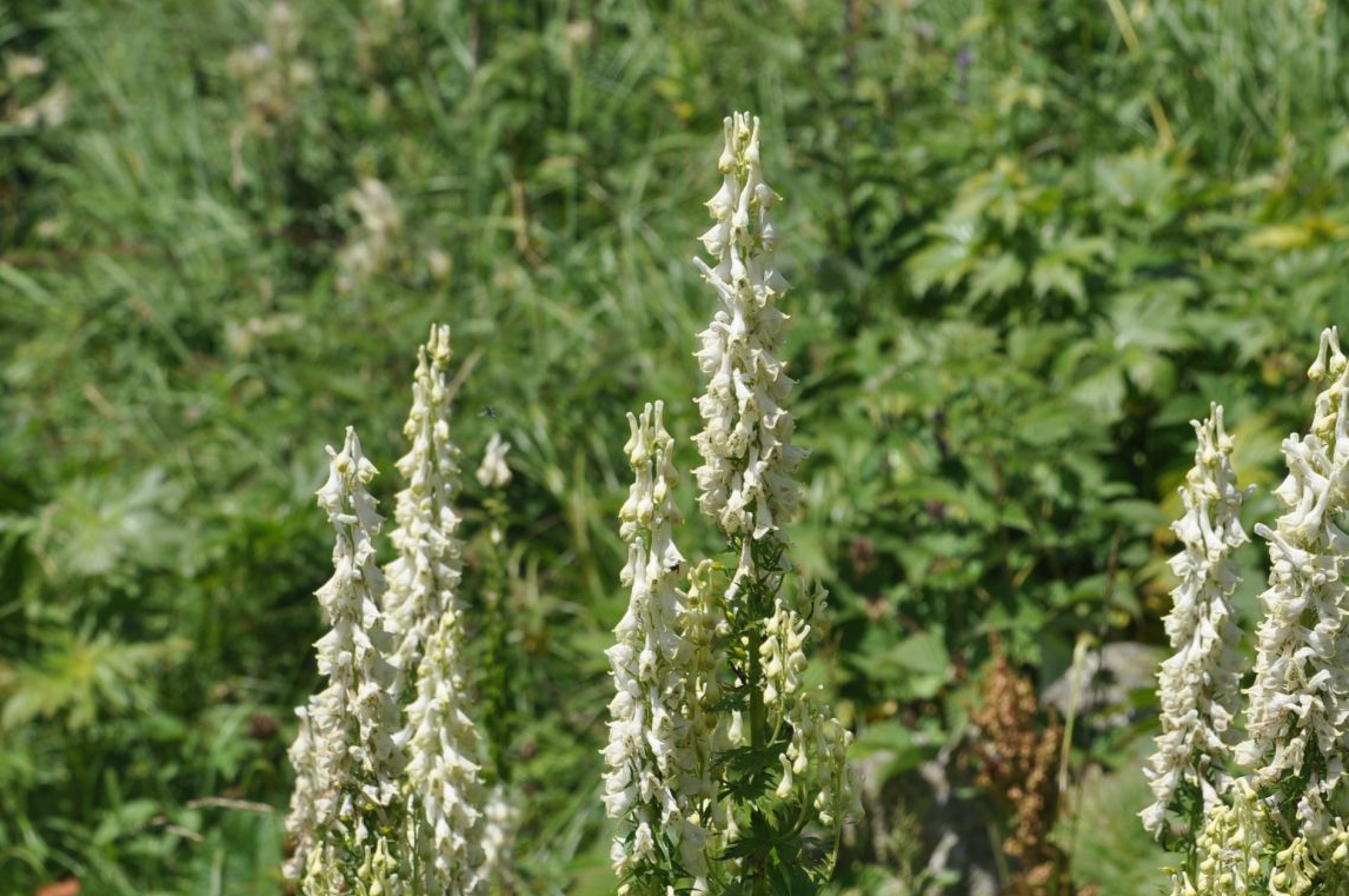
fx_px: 4774
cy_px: 481
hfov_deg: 16.1
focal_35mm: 128
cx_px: 757
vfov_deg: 10.7
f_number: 8
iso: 200
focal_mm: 75
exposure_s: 1/500
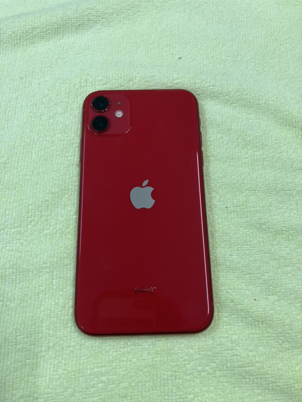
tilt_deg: -72.7
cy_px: 201
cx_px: 151
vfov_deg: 63.4
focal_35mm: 28
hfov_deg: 49.7
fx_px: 326
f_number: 1.8
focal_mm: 3.99
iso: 50
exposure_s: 1/60
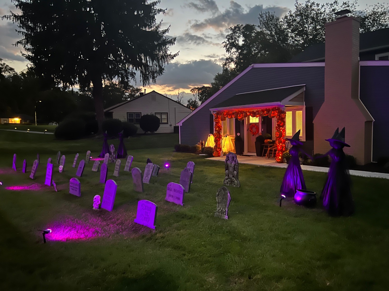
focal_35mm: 26
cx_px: 194
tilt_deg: -3.8
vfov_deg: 53.1
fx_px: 292
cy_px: 146
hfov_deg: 67.3
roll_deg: +1.8
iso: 1250
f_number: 1.5
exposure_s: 1/15
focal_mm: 5.7
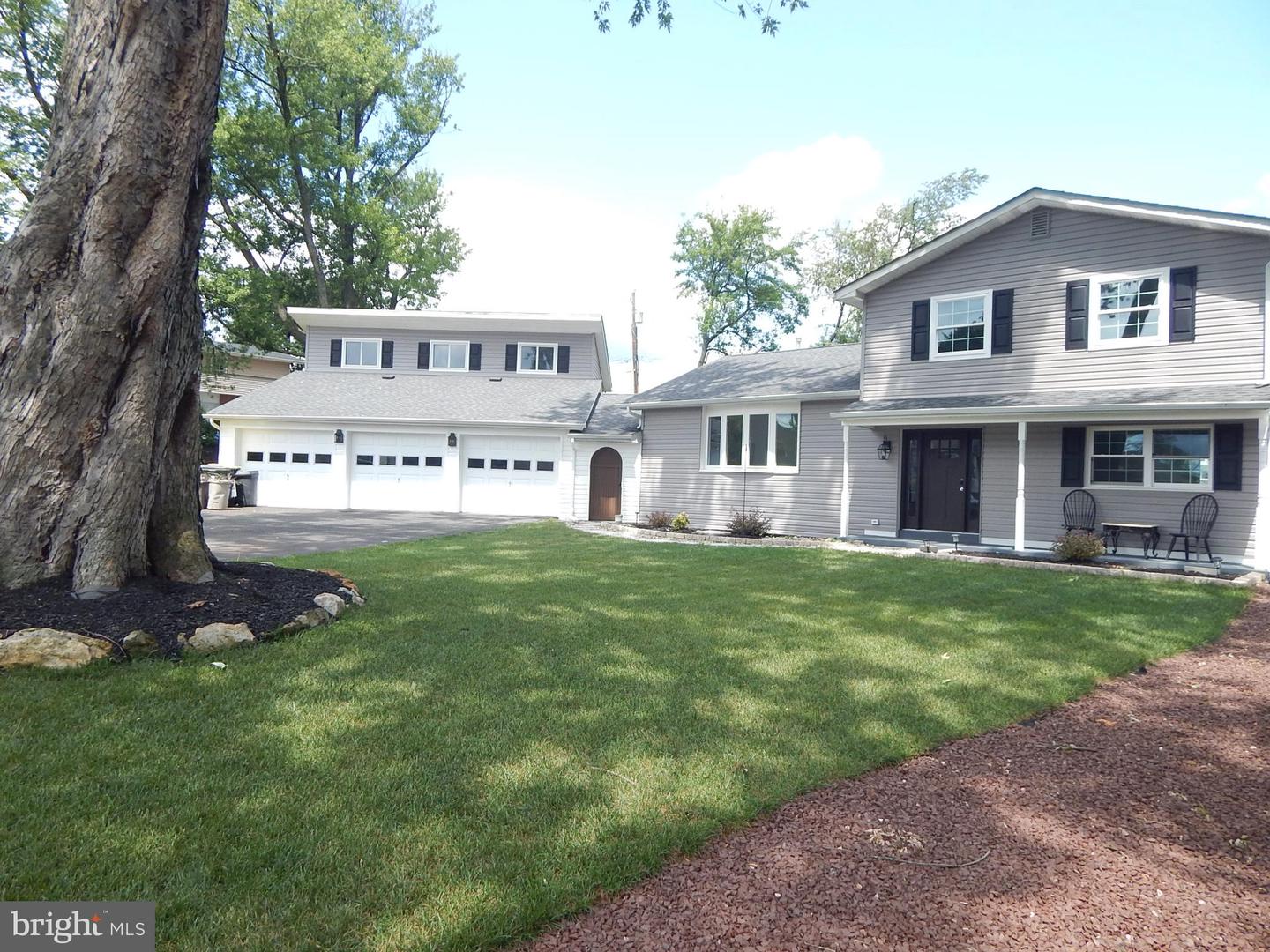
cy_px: 476
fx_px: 807
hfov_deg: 76.4
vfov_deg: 61.1
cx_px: 635
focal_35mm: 22
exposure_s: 1/500
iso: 125
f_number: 3
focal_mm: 4
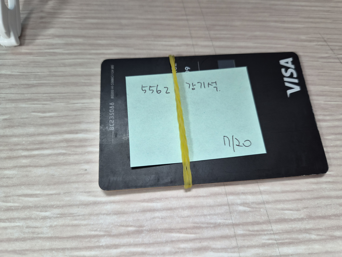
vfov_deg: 58.9
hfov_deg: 73.9
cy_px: 128
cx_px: 171
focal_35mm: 23
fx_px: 227
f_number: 1.8
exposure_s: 1/120
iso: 200
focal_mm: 5.4
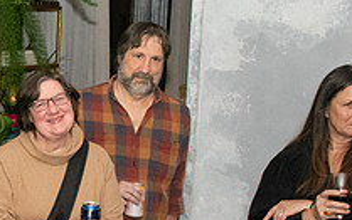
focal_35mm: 106
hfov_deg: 18.7
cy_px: 189
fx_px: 1018
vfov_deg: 12.3
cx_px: -56
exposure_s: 1/250
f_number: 10
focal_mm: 25
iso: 5000
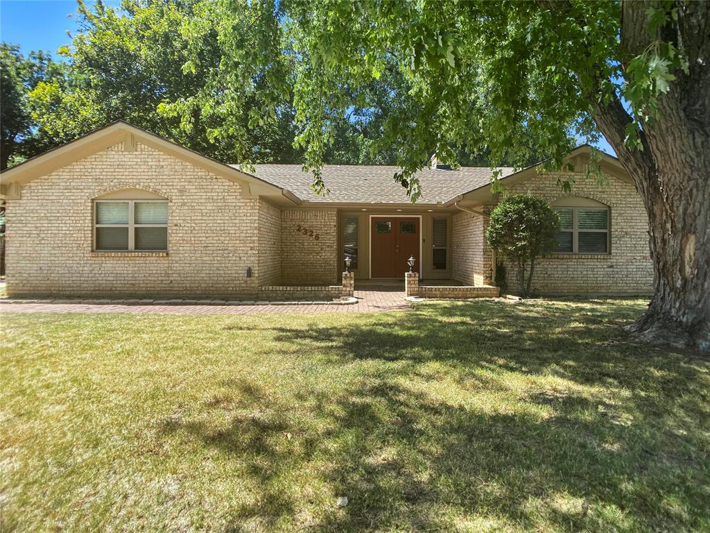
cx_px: 355
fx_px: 533
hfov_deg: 67.3
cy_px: 266
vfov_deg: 53.1
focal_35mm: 26
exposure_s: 1/1050
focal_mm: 4.25
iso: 32
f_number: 1.8
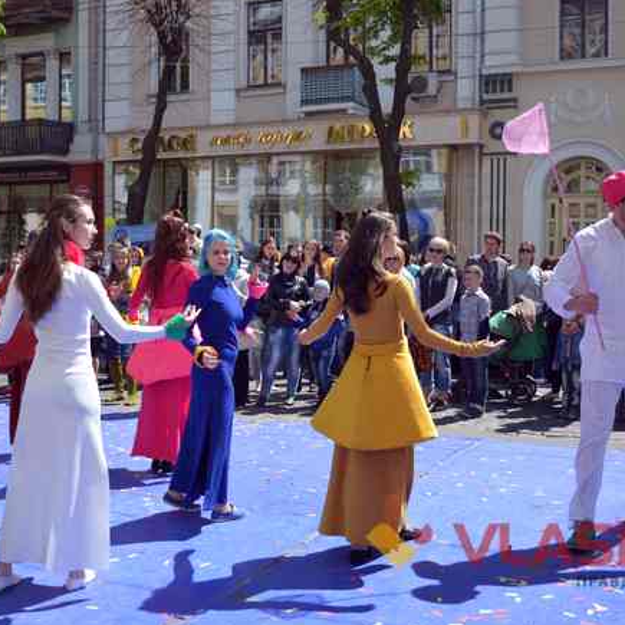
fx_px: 919
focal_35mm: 45
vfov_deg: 37.5
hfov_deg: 37.3
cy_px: 298
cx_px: 233
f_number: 4
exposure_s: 1/640
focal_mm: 22
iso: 100
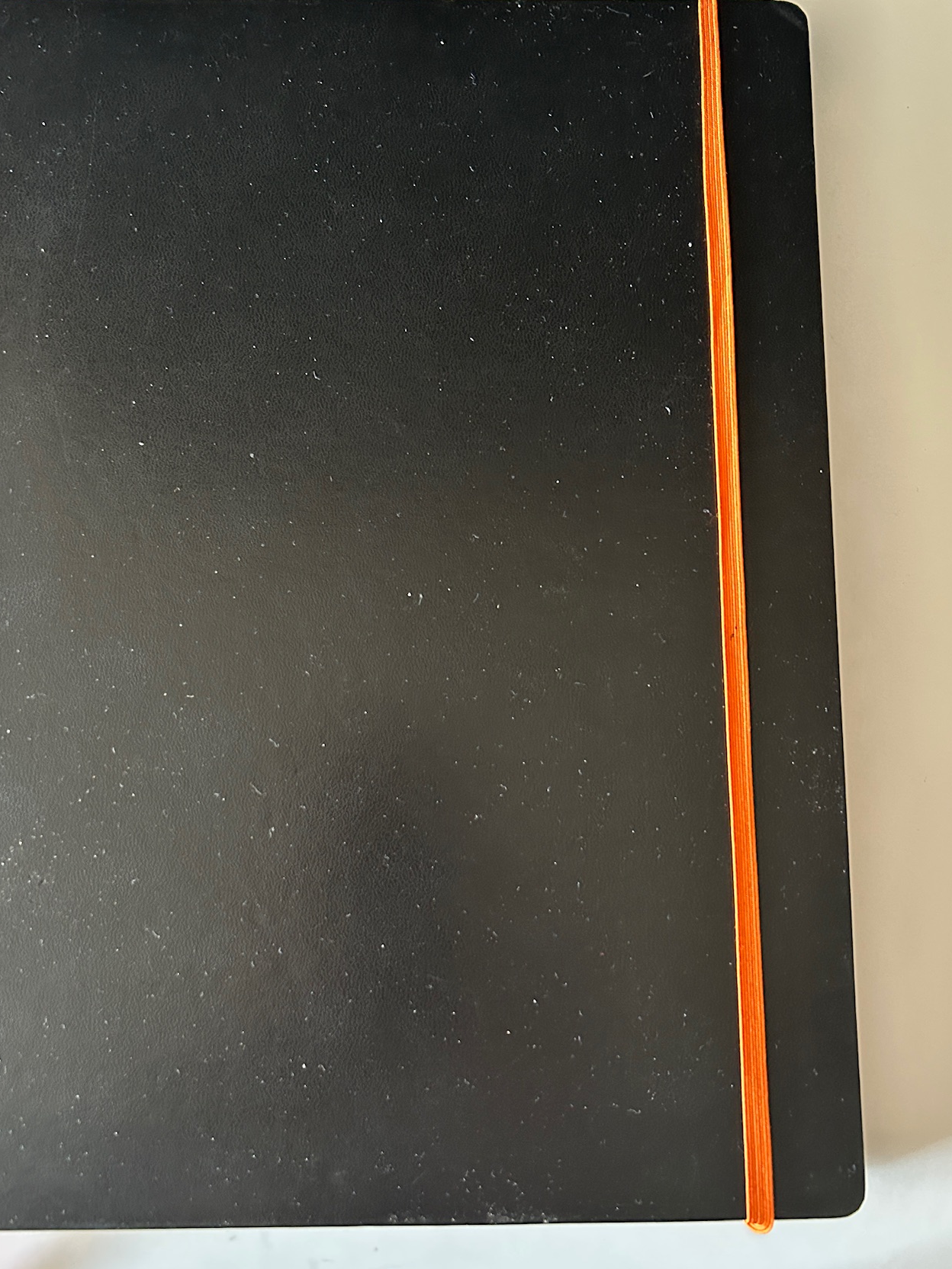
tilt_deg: -82.9
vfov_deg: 56.8
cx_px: 429
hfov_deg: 44.1
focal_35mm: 32
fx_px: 1173
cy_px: 616
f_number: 1.5
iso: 640
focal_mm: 5.7
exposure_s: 1/40
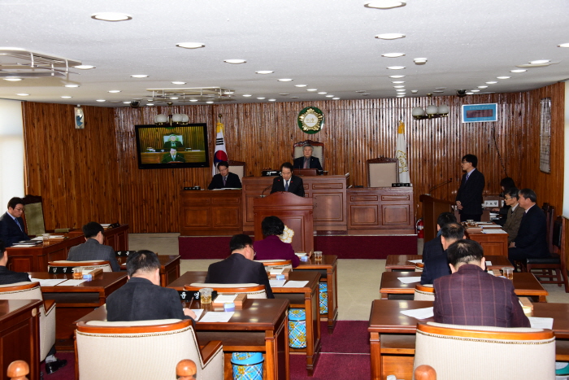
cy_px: 190
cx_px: 284
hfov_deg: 39.6
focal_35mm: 50
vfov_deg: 27.0
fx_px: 790
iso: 1600
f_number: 8
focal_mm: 50
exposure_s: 1/200
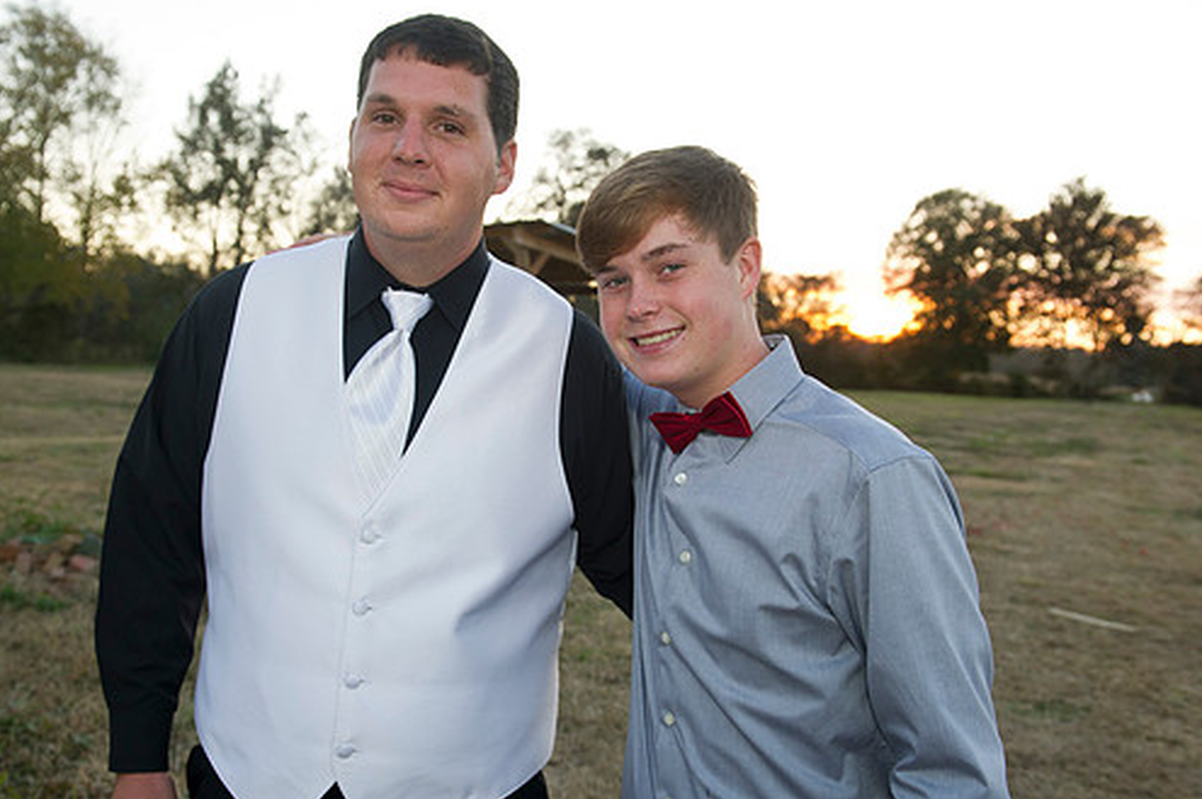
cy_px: 459
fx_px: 1134
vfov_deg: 38.7
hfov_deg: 55.7
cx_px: 532
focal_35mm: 34
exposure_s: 1/100
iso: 640
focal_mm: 29
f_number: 5
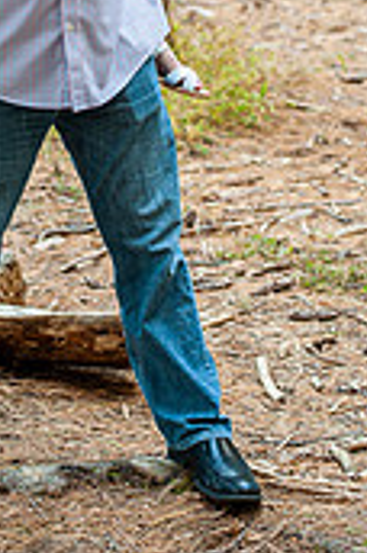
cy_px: -23
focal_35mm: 131
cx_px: 14
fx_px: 2011
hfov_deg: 10.4
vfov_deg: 15.3
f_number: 3.2
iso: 1000
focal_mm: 50
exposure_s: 1/80
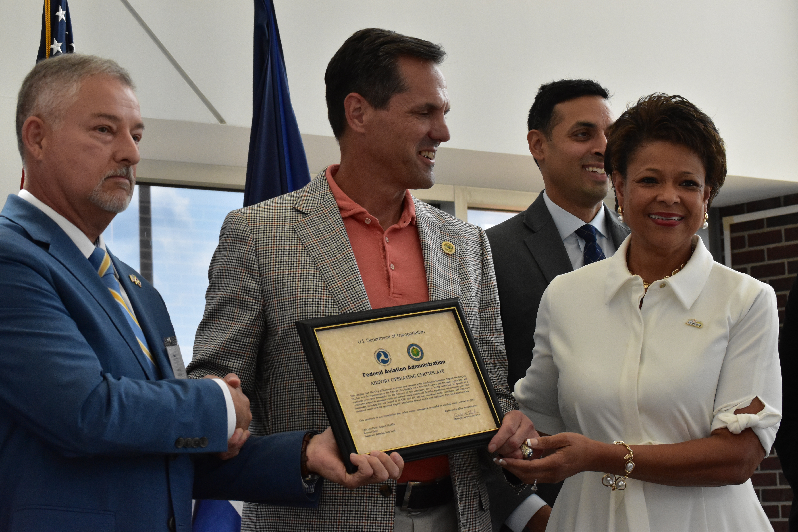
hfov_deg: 24.6
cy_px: 266
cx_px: 399
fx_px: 1829
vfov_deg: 16.6
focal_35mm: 82
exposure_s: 1/320
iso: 2500
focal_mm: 55
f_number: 9
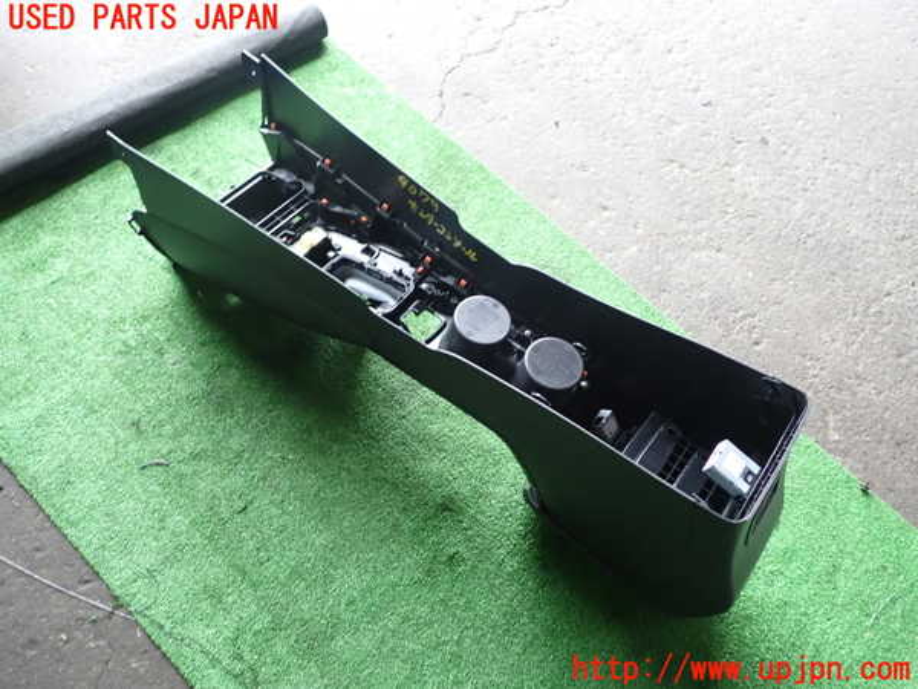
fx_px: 743
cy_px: 344
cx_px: 459
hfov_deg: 63.4
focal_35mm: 28
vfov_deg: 49.7
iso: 200
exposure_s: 1/30
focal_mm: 5.05
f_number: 2.2
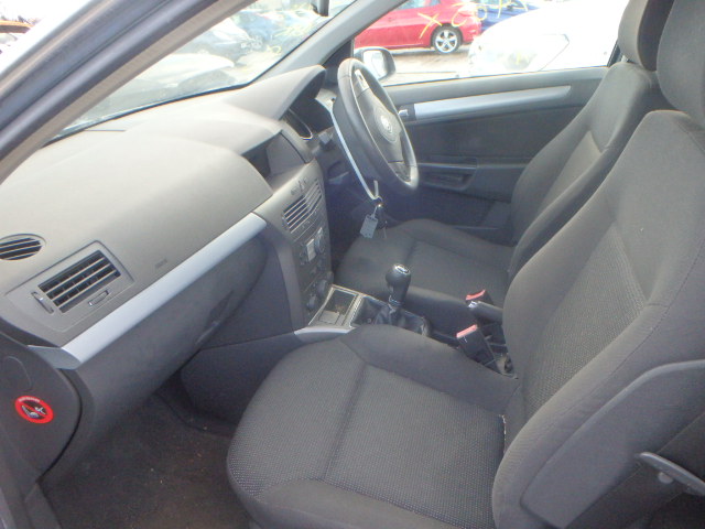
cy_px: 264
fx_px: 570
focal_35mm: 28
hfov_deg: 63.4
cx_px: 352
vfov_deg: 49.7
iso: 500
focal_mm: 5
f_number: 3.9
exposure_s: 1/125
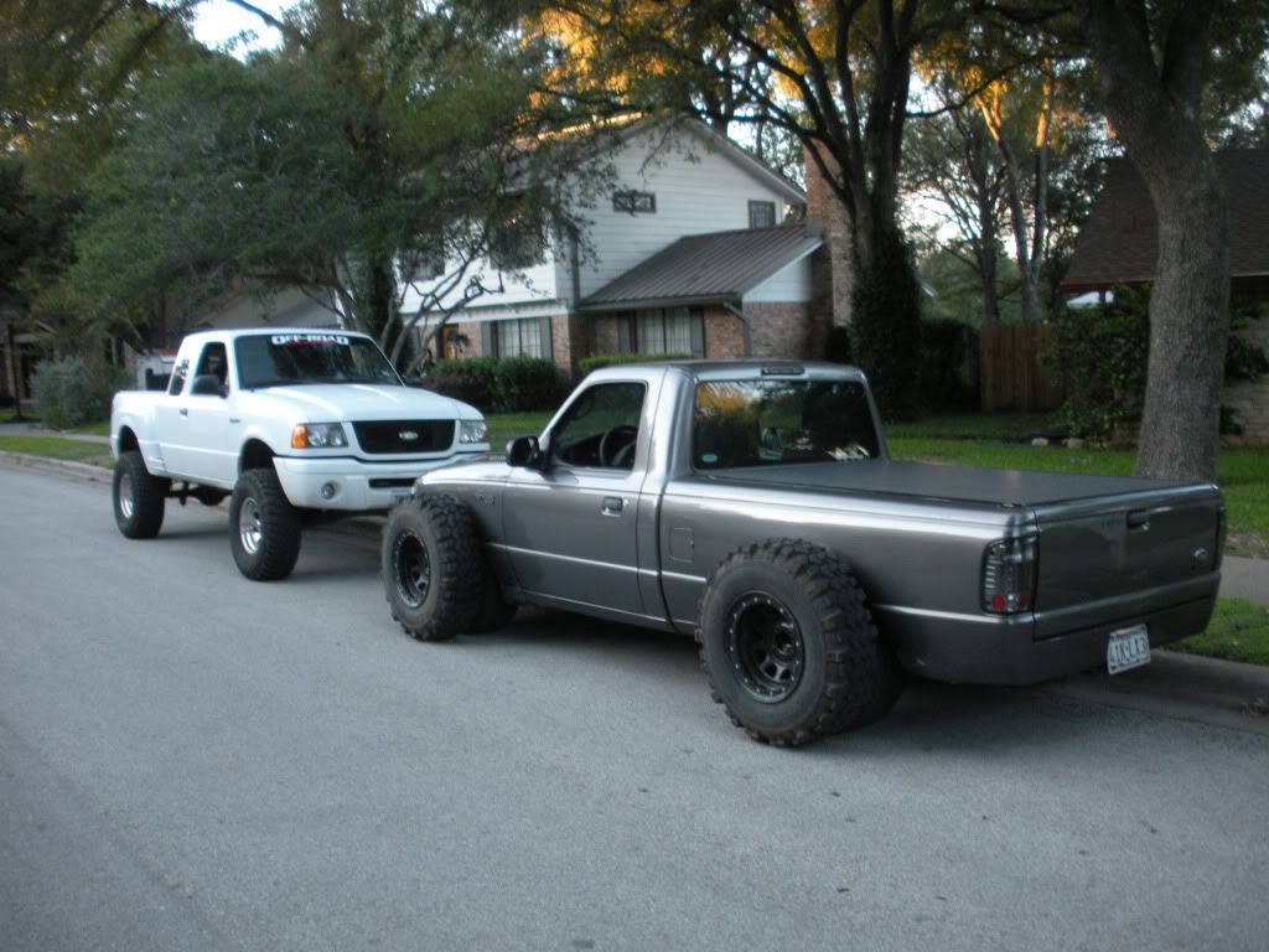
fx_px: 1283
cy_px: 476
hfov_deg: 52.6
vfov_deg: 40.7
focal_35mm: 35
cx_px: 634
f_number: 3.5
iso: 225
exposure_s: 1/55.3
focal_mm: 6.3
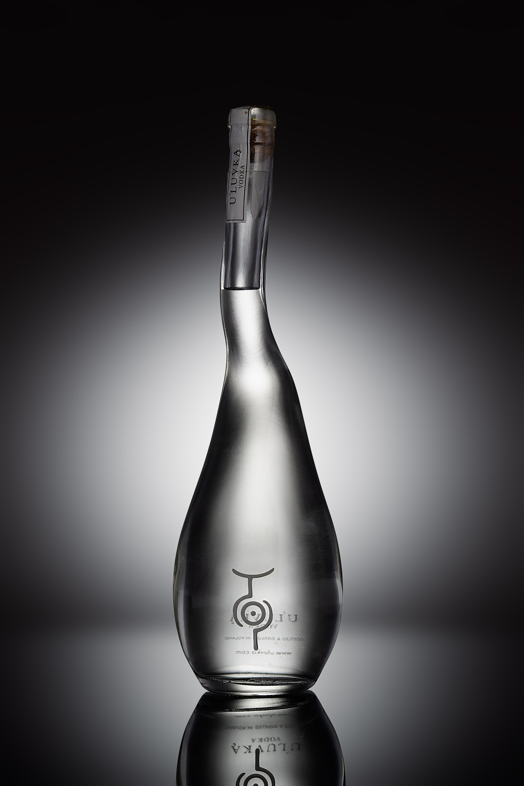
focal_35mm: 86
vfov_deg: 23.6
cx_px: 259
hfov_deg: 15.9
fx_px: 1877
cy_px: 391
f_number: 5.6
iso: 100
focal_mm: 85
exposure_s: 1/125
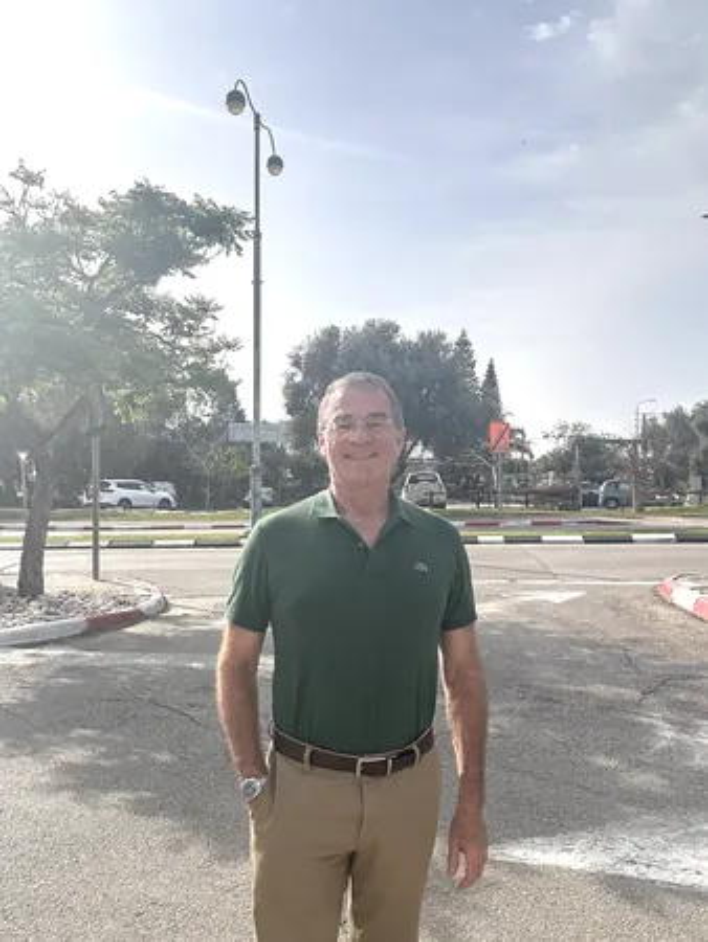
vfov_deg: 59.9
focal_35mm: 30
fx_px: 817
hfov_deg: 46.8
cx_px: 354
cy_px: 471
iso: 25
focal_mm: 2.69
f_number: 1.9
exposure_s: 1/1996
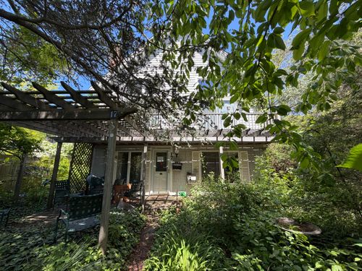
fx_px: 146
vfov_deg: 85.7
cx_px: 181
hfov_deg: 102.1
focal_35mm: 14
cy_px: 136
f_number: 2.2
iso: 40
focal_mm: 2.22
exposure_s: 1/239
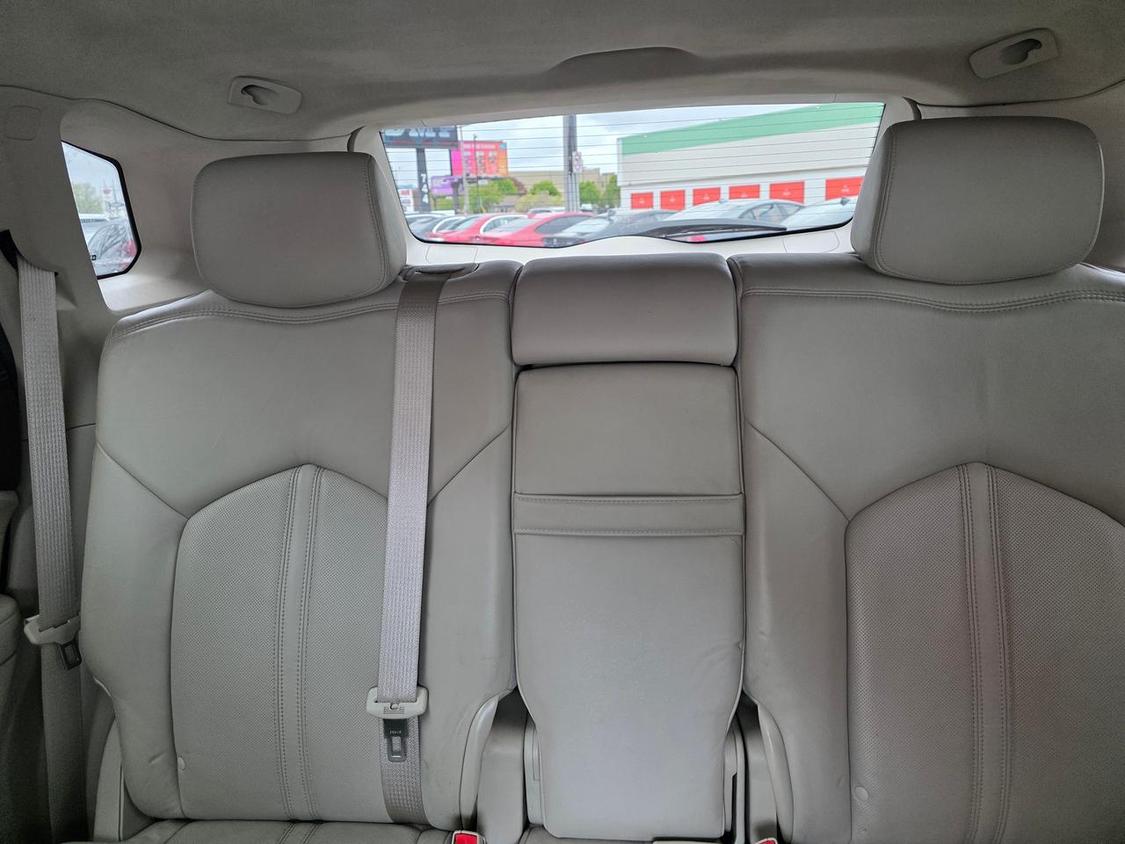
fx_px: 747
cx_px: 562
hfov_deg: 73.9
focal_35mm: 23
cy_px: 422
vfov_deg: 58.9
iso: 160
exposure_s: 1/120
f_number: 1.7
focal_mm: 6.3
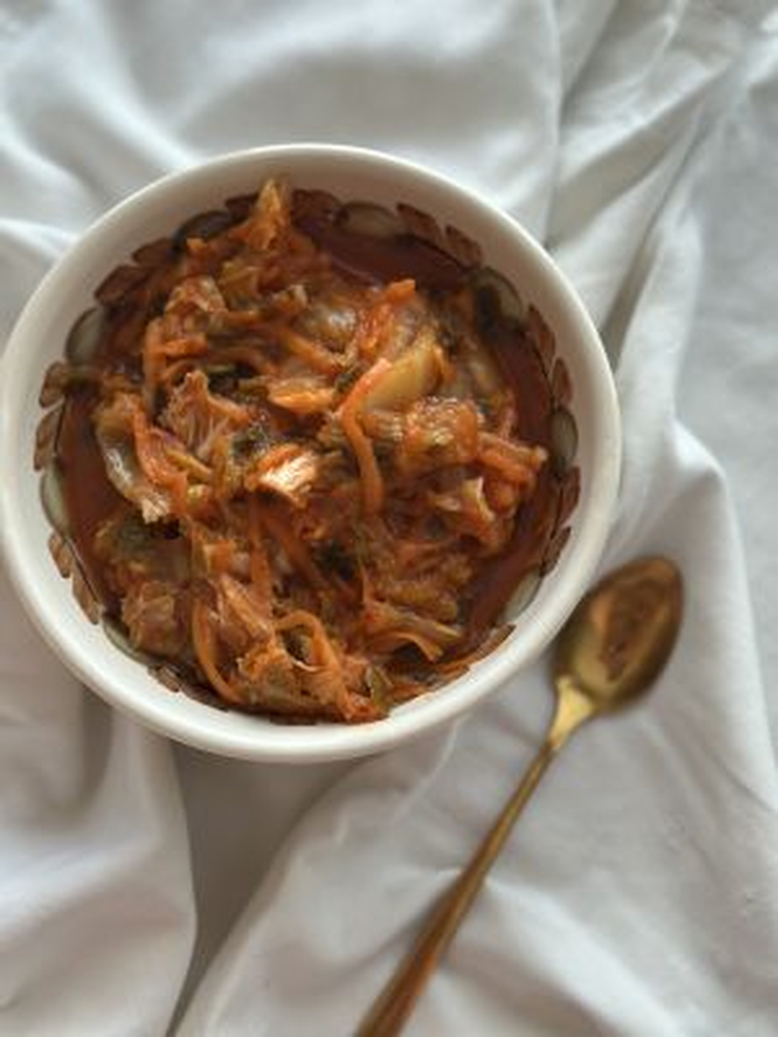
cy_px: 518
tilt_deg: -82.7
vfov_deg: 39.7
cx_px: 389
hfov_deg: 30.3
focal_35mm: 48
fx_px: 1438
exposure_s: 1/193
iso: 80
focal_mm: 6.86
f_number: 1.78
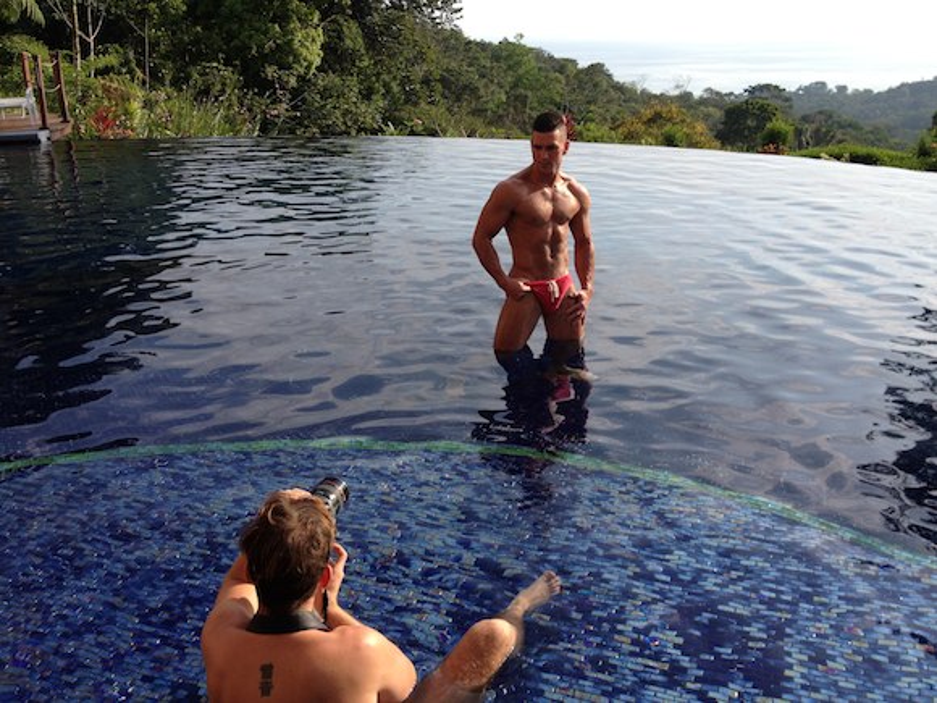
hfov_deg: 52.6
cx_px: 468
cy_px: 352
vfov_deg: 40.7
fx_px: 947
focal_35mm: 35
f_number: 2.4
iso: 50
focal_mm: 4.28
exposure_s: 1/1175
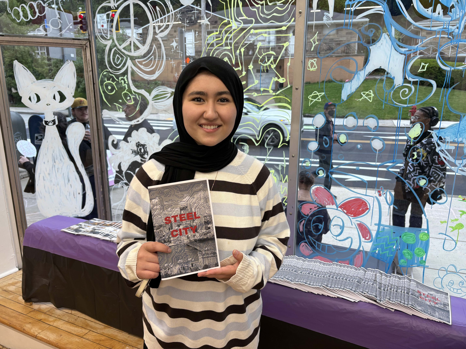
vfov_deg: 53.1
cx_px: 233
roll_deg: +0.1
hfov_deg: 67.3
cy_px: 174
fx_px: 350
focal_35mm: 26
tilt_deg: -15.2
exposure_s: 1/120
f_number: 1.6
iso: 64
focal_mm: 5.96
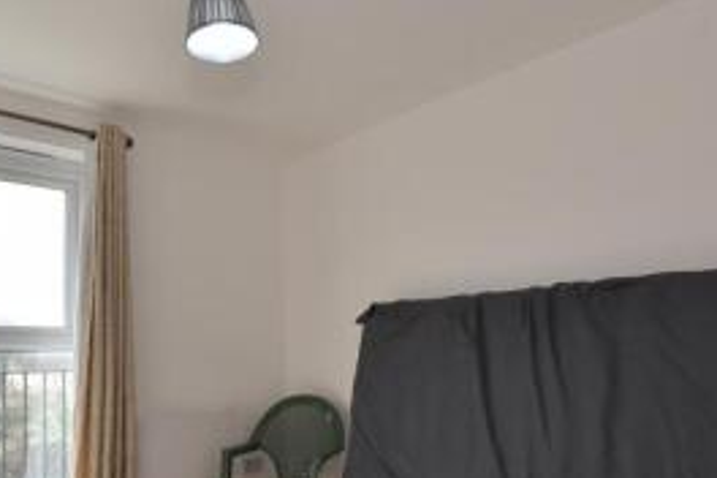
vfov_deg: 46.7
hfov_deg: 67.0
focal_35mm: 27
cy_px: 338
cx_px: 307
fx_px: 538
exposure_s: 1/15
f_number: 8
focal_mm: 10
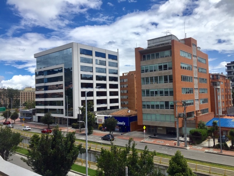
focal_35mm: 29
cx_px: 117
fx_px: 196
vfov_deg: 48.2
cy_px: 88
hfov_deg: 61.7
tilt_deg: +2.8
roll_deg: +1.8
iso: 32
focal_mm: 4.15
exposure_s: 1/3049
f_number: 2.2
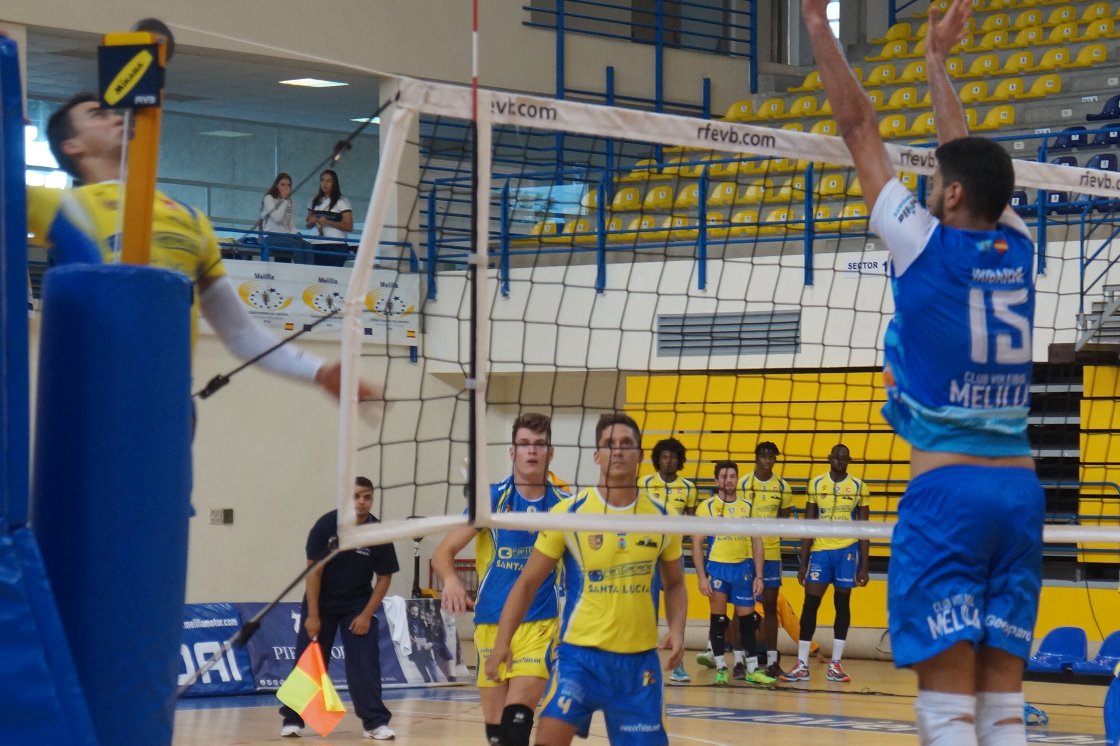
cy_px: 543
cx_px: 838
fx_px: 3545
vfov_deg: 12.0
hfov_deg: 17.8
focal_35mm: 114
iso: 800
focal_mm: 44
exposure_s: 1/160
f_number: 4.5
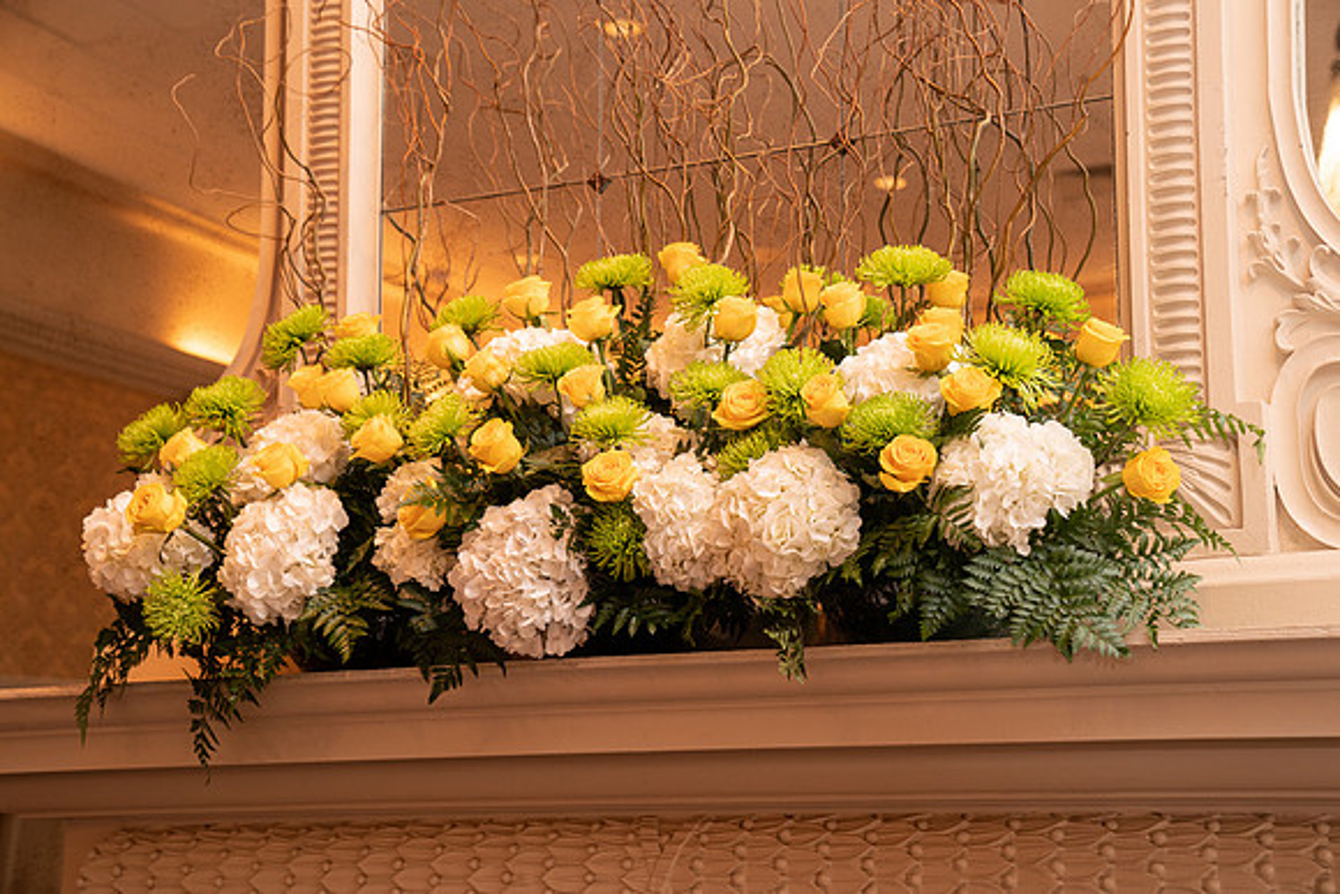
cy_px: 447
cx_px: 670
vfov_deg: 22.3
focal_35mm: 61
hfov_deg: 32.9
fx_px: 2271
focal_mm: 61
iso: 800
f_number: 4.5
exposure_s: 1/40
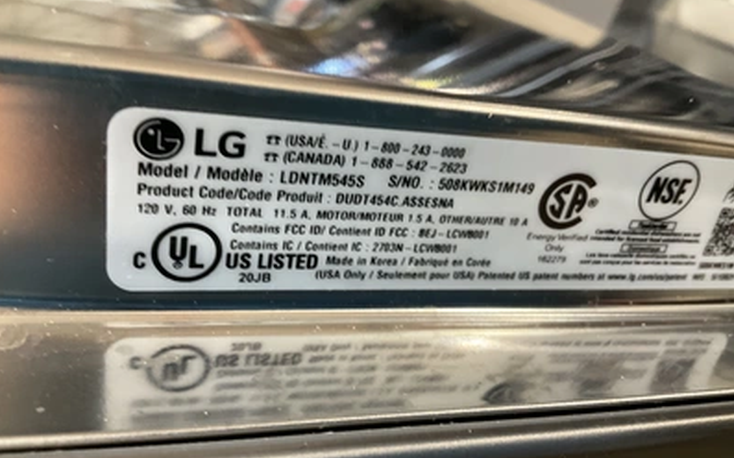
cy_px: 233
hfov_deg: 61.2
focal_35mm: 31
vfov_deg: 40.6
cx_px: 366
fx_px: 620
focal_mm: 3
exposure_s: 1/40
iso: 200
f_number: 1.8
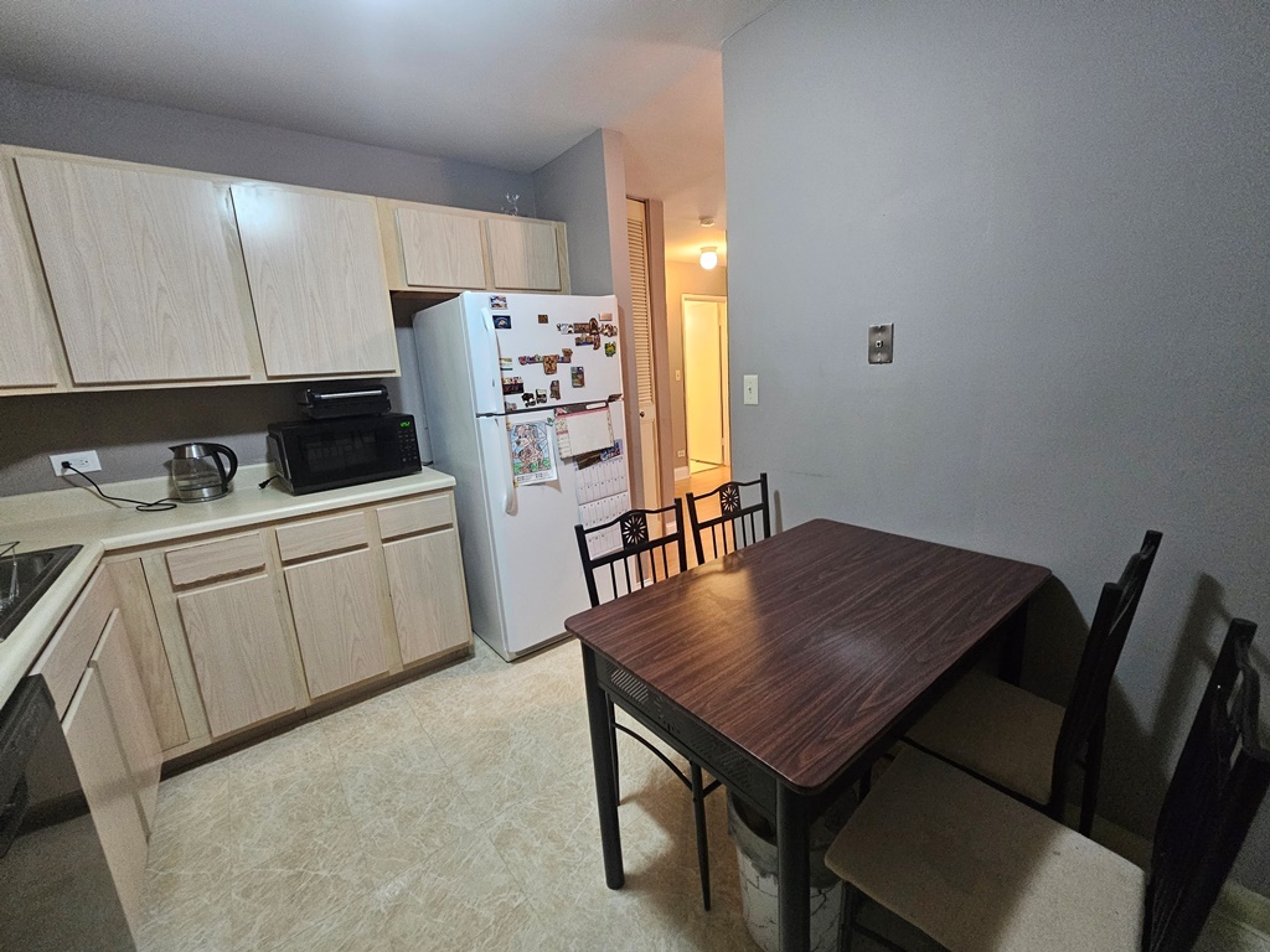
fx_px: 477
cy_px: 476
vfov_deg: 89.9
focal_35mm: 13
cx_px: 635
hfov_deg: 106.2
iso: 640
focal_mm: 2.2
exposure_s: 1/30
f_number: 2.2
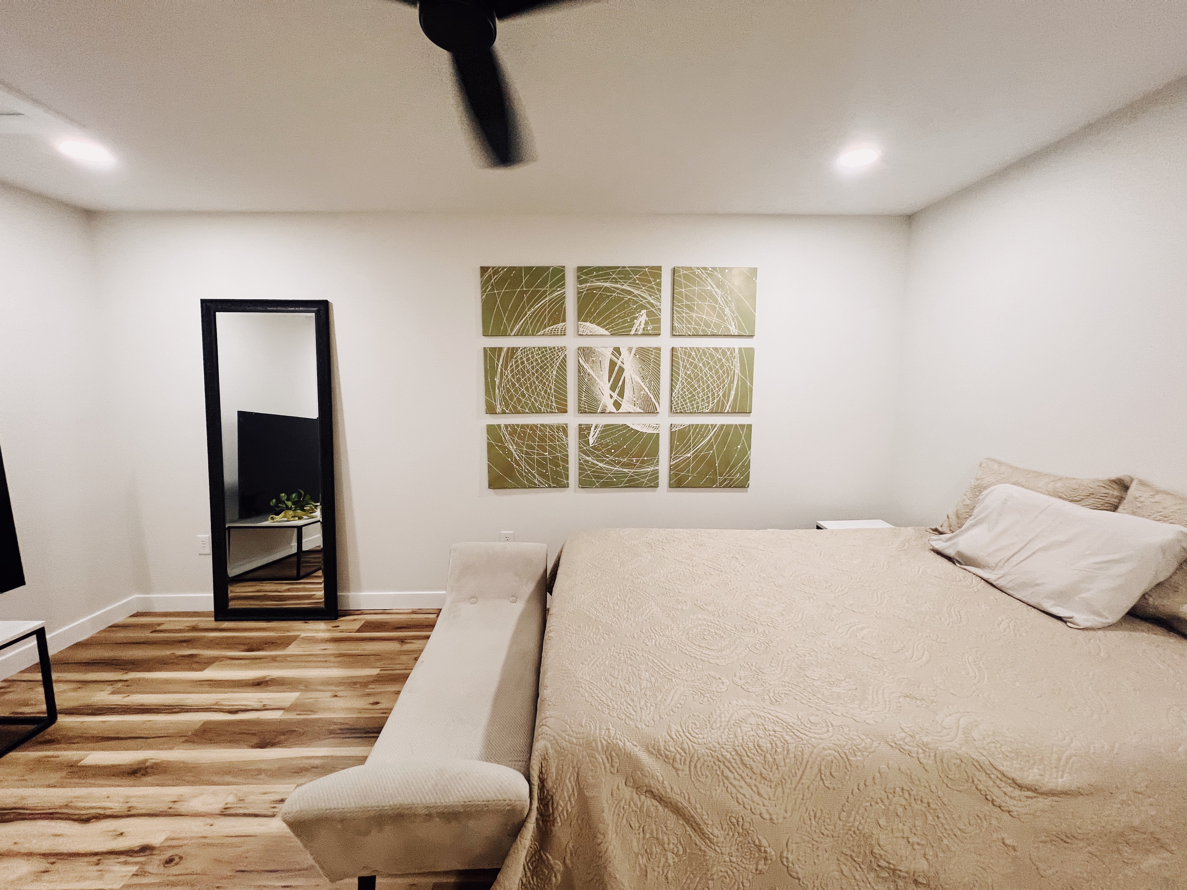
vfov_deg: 89.9
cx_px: 594
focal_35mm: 13
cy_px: 445
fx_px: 446
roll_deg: -0.1
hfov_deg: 106.2
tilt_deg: -7.7
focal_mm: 1.57
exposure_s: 1/60
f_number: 1.8
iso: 200
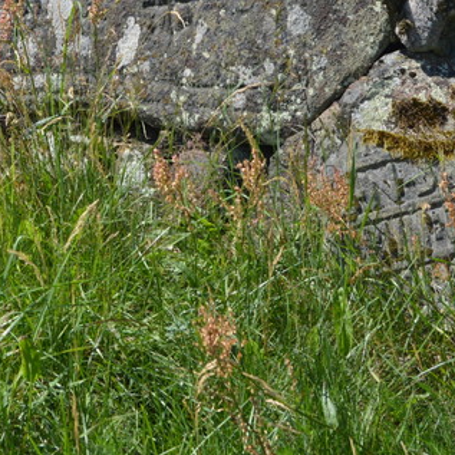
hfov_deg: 16.0
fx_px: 1606
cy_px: 56
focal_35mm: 108
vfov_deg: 15.9
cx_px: 60
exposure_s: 1/250
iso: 100
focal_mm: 28
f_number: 8
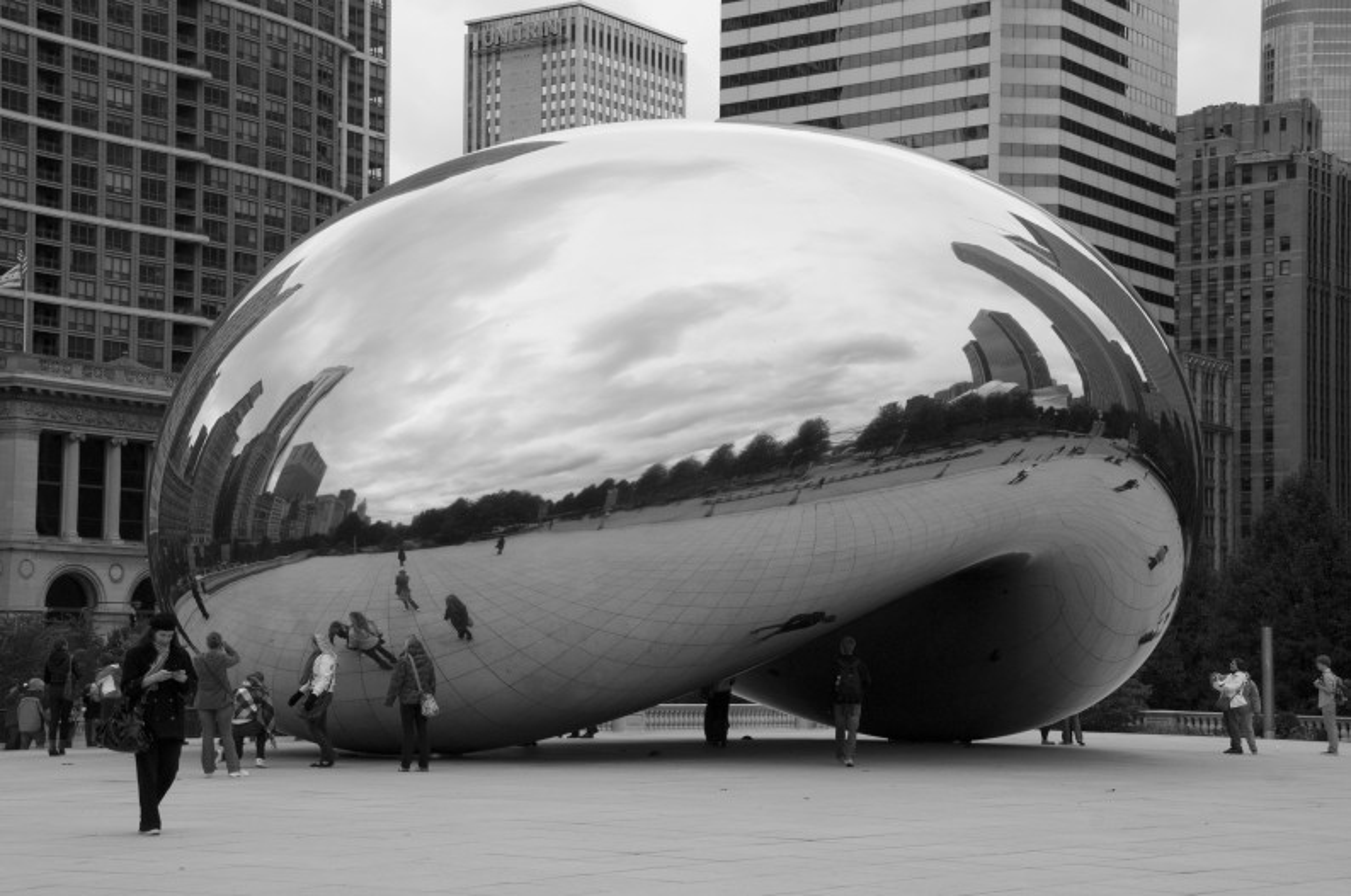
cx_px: 676
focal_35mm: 69
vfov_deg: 19.7
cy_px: 448
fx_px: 2586
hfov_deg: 29.3
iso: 1600
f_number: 11
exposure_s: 1/350
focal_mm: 46
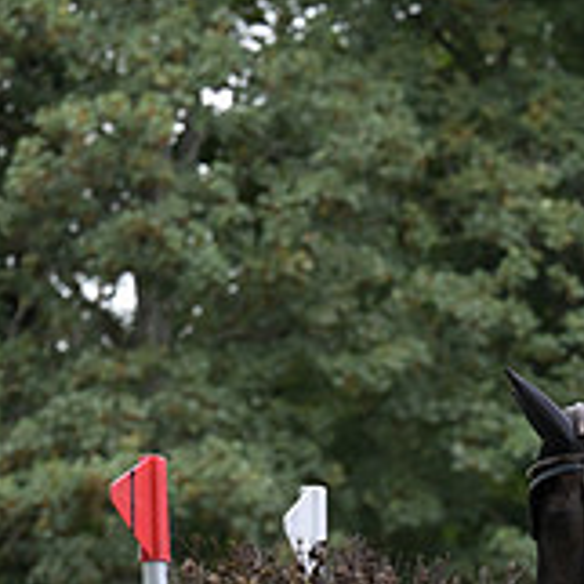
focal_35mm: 399
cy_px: 542
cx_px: 1008
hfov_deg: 4.4
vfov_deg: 4.4
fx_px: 7616
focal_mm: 130
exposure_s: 1/1250
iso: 1800
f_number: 5.6
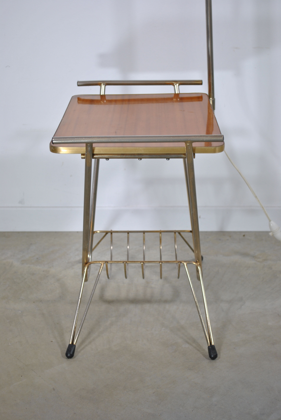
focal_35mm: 60
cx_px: 140
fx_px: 700
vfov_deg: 33.4
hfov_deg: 22.7
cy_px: 210
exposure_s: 1/40
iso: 200
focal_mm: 40
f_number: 5.3
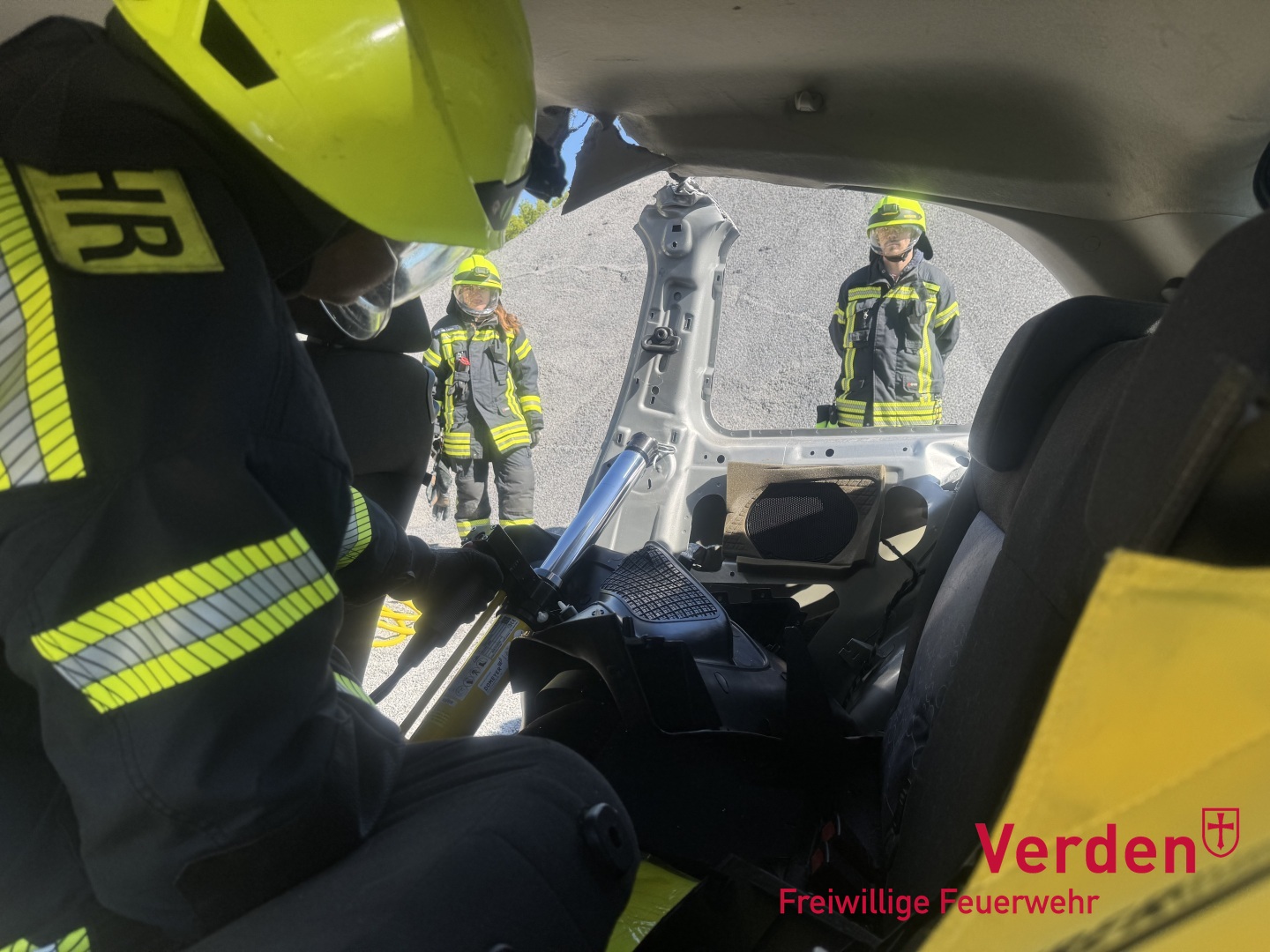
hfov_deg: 71.6
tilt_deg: -6.9
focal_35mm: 24
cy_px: 476
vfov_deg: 56.8
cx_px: 635
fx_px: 881
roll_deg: -2.7
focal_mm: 6.76
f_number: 1.78
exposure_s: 1/2041
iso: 80
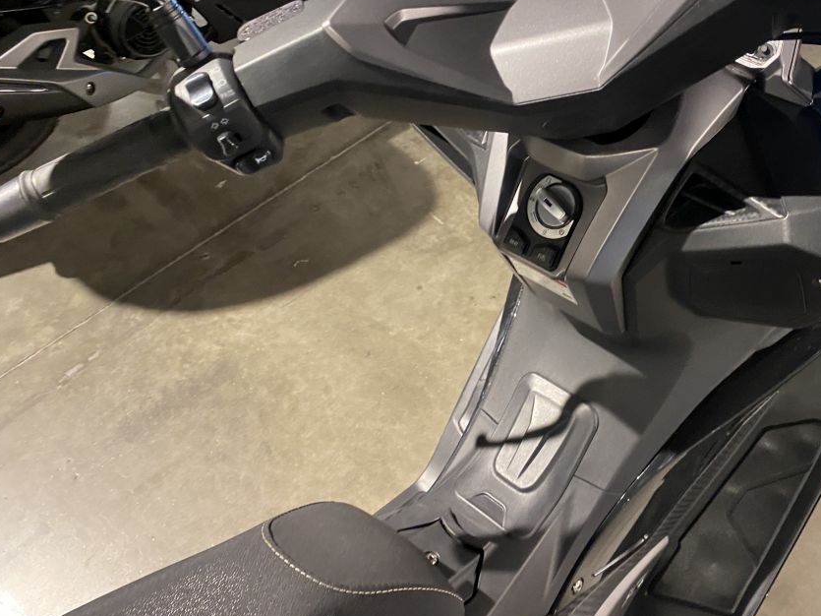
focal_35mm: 33
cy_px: 249
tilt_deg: -51.2
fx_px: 783
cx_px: 514
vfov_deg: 42.7
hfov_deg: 54.7
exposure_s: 1/33
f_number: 1.8
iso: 320
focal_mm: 4.25
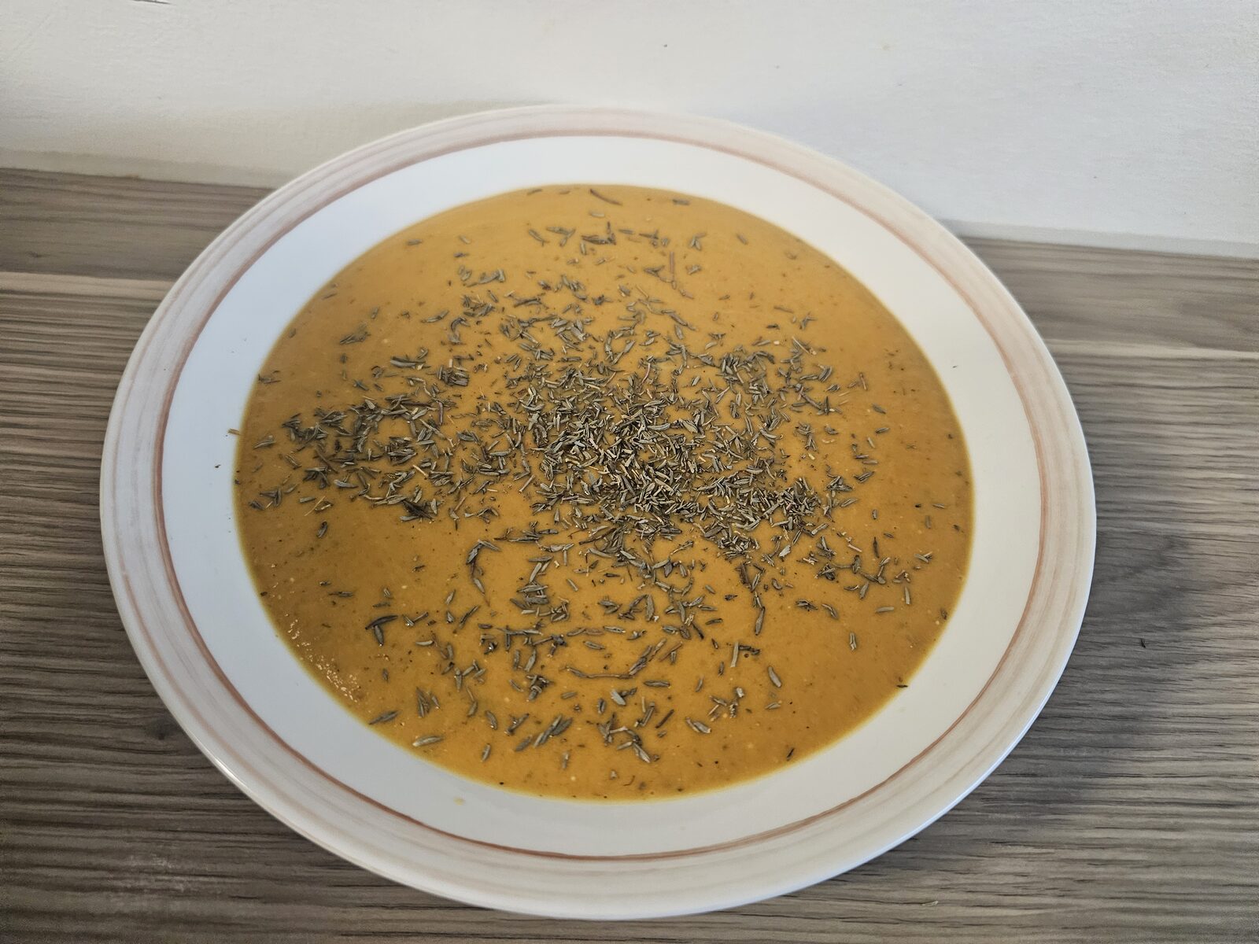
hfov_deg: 73.9
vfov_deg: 58.9
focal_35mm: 23
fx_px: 837
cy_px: 472
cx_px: 630
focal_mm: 6.3
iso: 1000
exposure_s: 1/100
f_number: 1.7
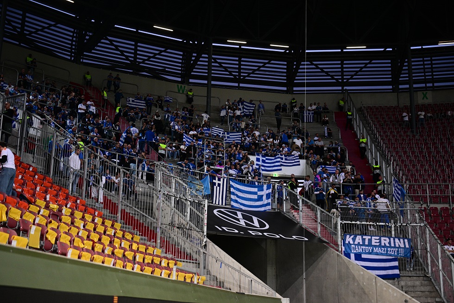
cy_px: 152
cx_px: 227
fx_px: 555
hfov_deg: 44.5
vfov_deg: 30.5
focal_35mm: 44
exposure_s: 1/1000
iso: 2000
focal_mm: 44
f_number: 2.1
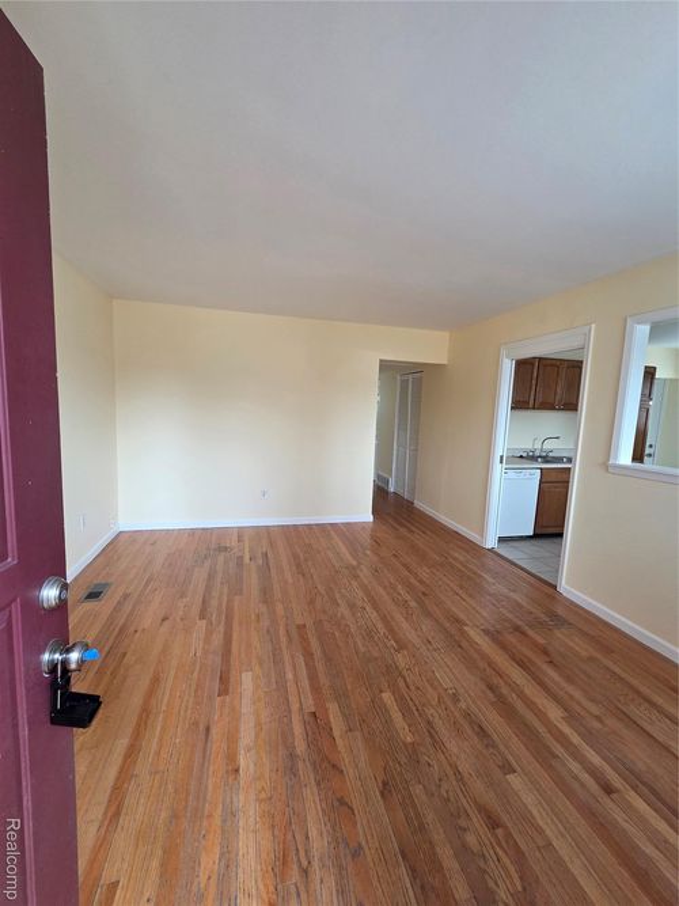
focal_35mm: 13
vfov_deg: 106.2
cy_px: 453
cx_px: 340
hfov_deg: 89.9
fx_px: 340
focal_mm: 2.2
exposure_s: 1/120
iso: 250
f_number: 2.2
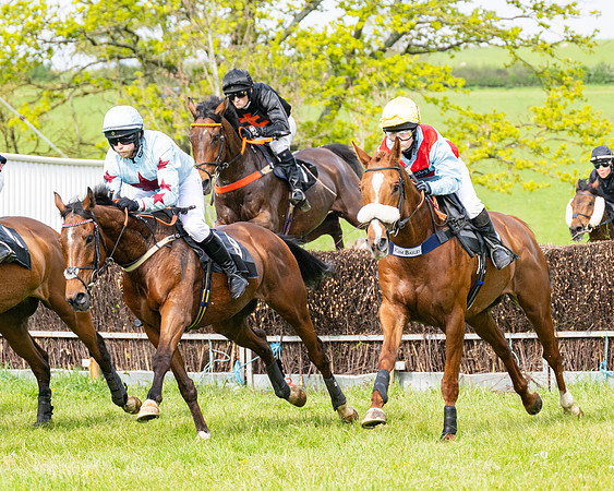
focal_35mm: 208
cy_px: 204
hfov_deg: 9.3
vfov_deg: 7.4
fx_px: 3783
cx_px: 461
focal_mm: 98
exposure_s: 1/2000
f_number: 4
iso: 400
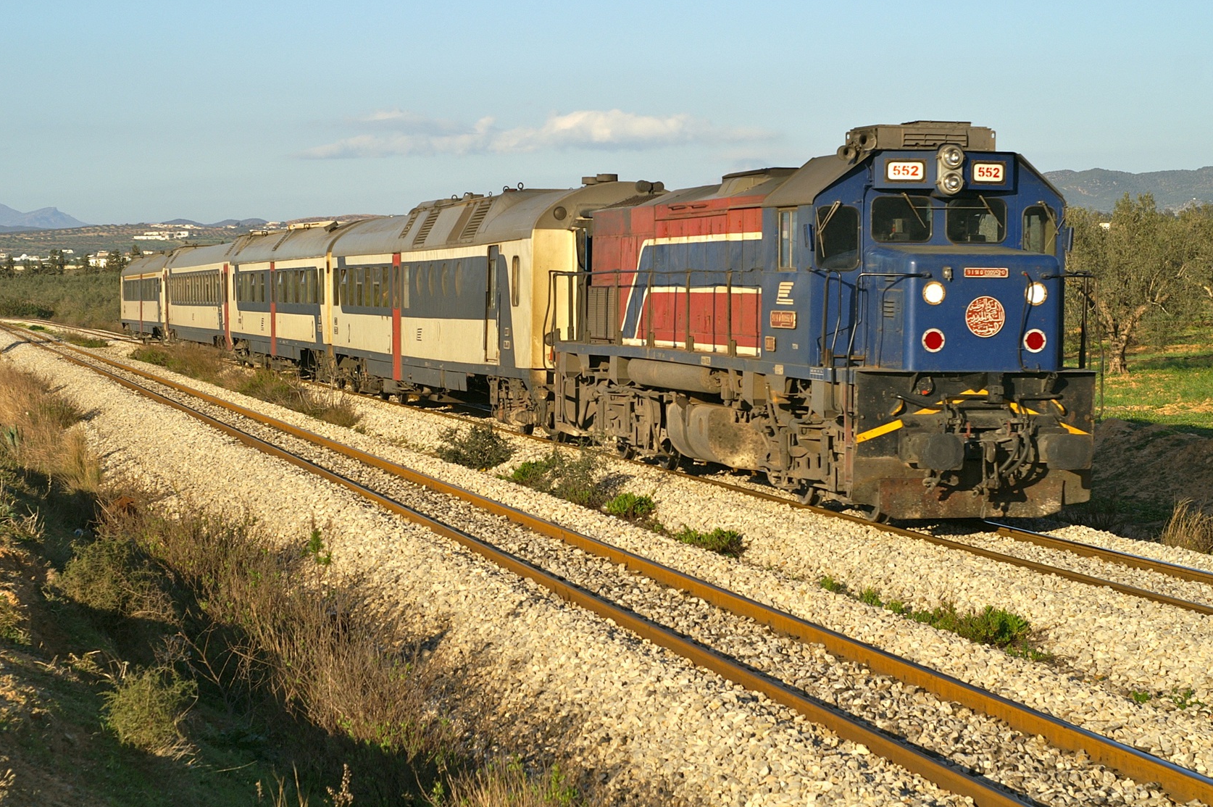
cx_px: 656
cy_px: 351
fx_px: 2896
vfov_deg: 15.9
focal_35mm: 86
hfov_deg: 23.7
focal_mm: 50
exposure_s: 1/640
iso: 100
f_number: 7.1
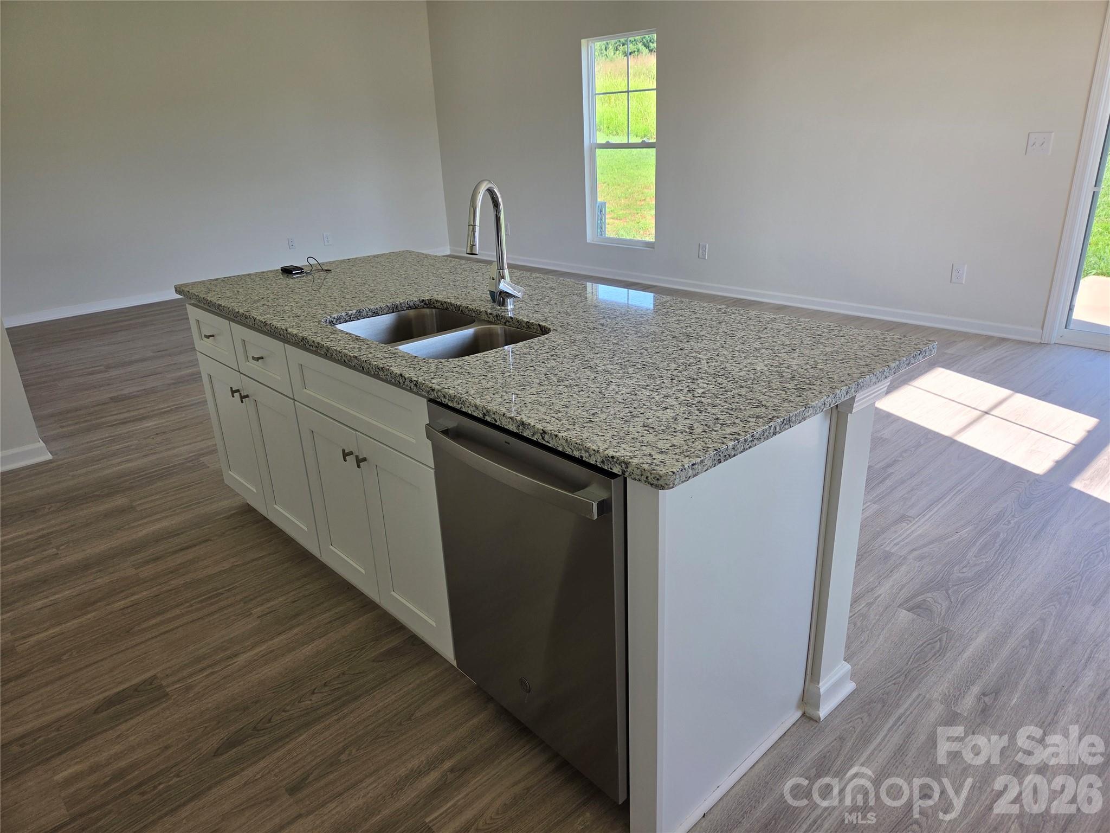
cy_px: 416
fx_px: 738
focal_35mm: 23
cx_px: 555
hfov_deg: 73.9
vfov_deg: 58.9
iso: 50
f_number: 1.8
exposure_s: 1/359
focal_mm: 5.4
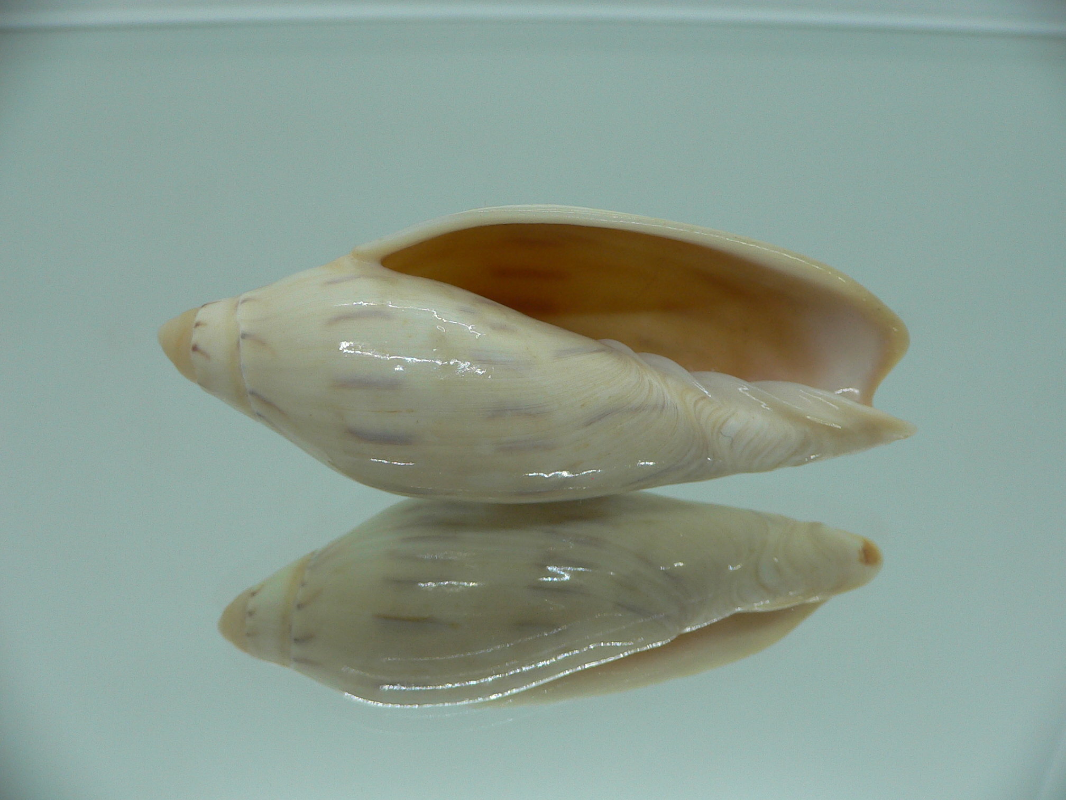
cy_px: 400
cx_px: 533
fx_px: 1078
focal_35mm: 35
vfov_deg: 40.7
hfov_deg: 52.6
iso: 80
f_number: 2.8
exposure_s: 1/60
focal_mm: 4.6
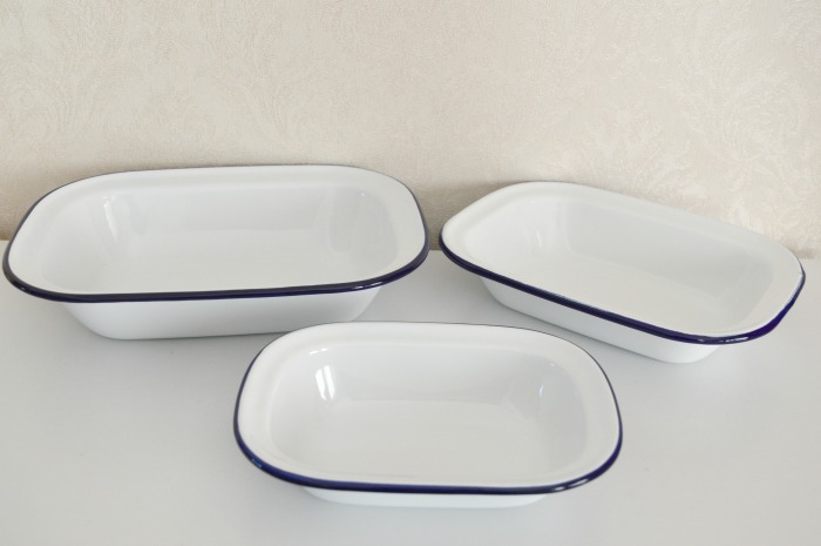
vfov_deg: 32.9
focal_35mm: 40
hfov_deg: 48.0
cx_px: 410
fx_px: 923
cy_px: 273
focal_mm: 27
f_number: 5.6
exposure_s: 1/125
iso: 400
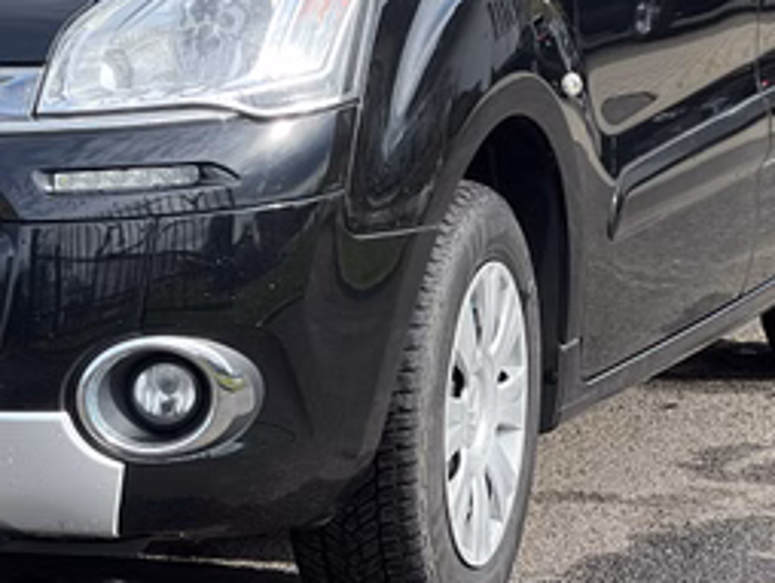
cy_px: 55
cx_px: 49
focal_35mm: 194
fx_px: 4347
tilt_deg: -6.5
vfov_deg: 7.6
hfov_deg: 10.1
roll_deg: +0.8
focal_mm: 9
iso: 25
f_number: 2.8
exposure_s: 1/201
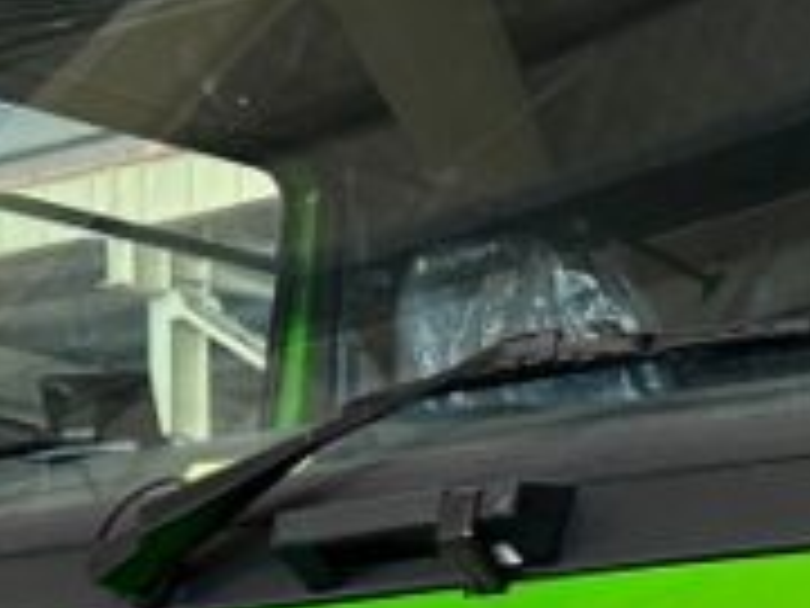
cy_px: 851
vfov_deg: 9.4
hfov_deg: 12.1
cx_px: 1303
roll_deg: +1.7
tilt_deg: +1.5
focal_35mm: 154
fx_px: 3604
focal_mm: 5.7
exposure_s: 1/121
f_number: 1.5
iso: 100
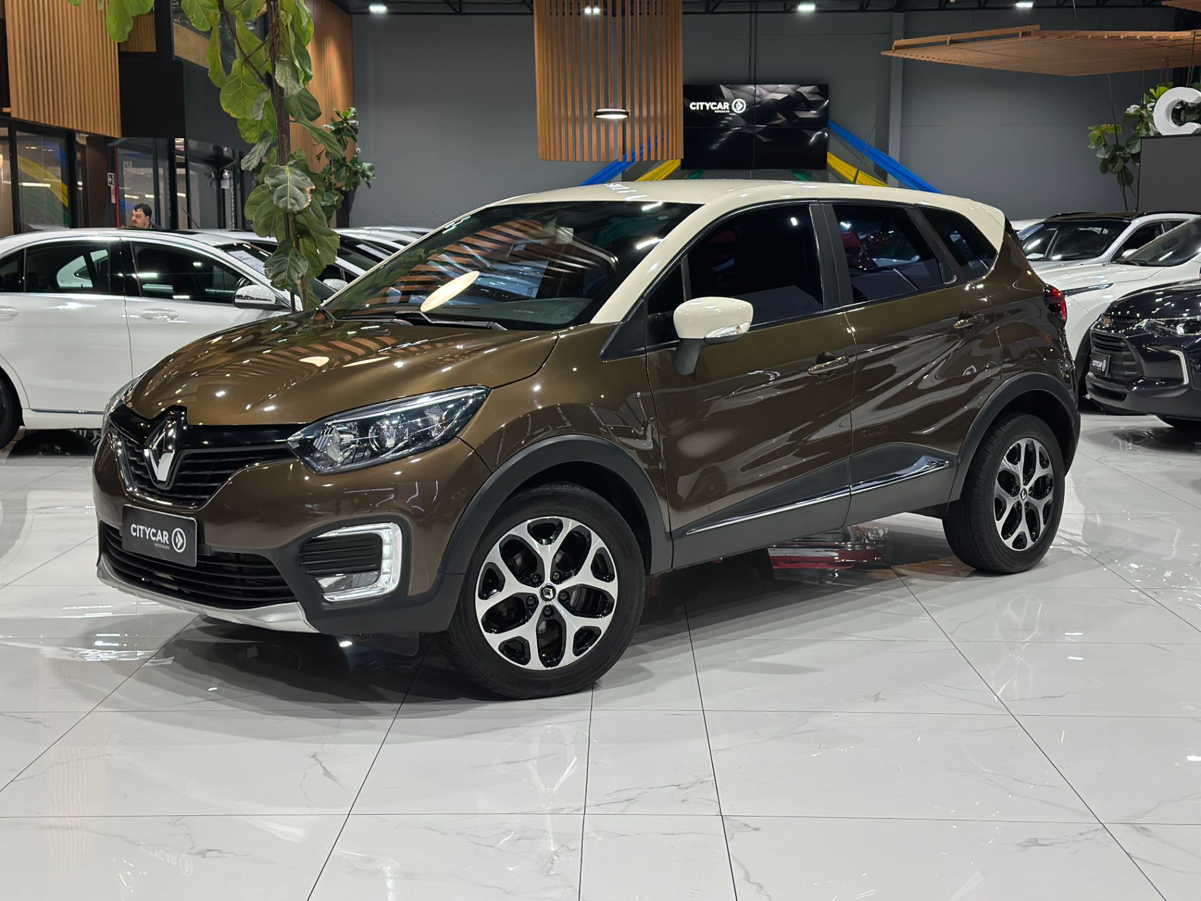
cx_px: 600
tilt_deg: -7.8
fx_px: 1665
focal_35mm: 48
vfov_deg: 30.3
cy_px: 450
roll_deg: +0.2
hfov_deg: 39.7
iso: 160
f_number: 1.78
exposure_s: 1/120
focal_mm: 6.86
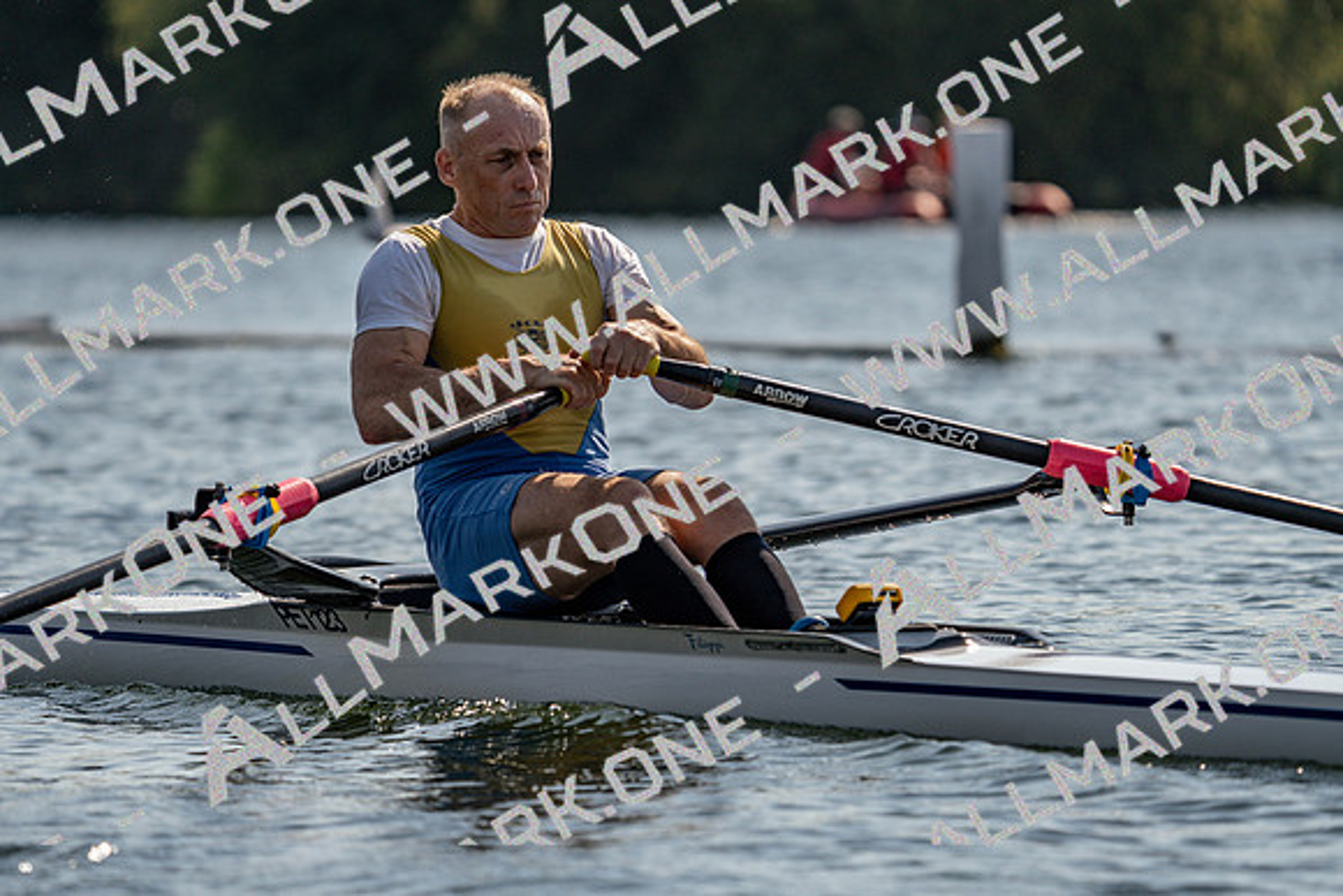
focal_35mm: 315
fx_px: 11753
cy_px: 448
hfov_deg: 6.5
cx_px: 672
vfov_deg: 4.4
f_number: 6.3
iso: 125
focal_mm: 315
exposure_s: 1/1600
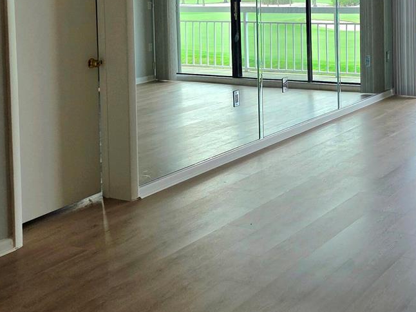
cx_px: 353
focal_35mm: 57
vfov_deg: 24.6
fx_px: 685
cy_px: 7
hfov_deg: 32.5
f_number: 1.8
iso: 80
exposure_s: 1/625
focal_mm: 5.4
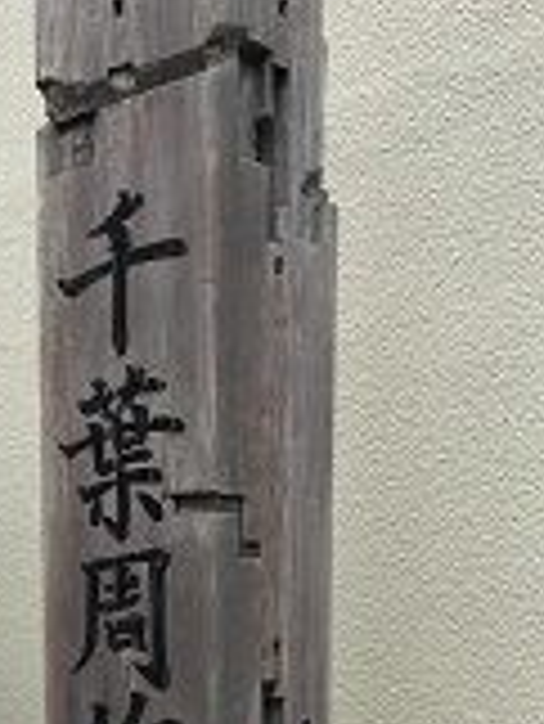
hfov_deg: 19.7
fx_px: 1507
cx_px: -36
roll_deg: +0.0
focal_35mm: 72
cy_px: 821
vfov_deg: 24.9
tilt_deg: -6.9
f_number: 2.2
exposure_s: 1/746
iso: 25
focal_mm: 4.15
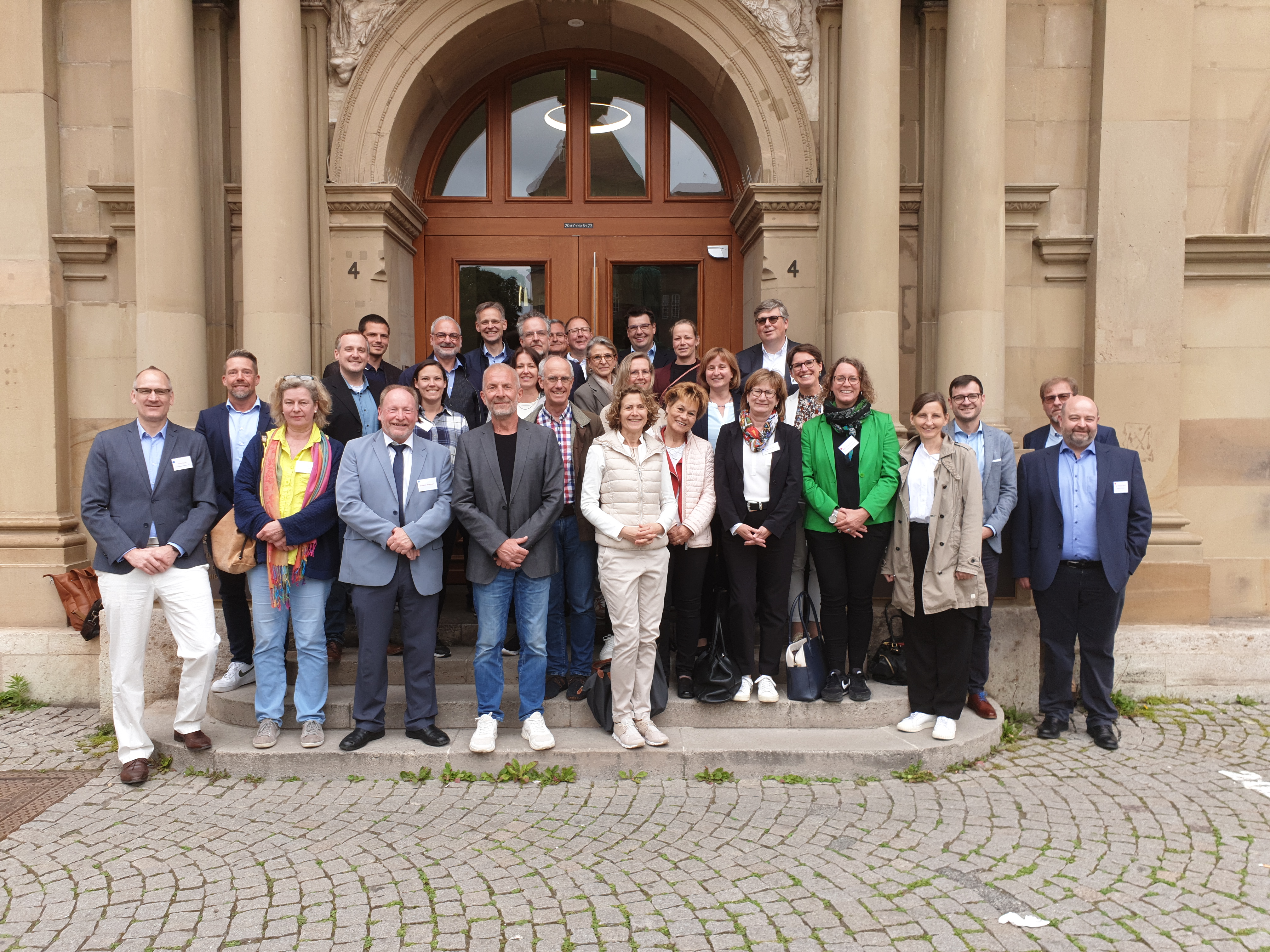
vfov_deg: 53.1
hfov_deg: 67.3
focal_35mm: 26
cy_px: 476
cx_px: 635
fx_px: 954
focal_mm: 4.3
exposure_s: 1/341
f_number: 2.4
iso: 50
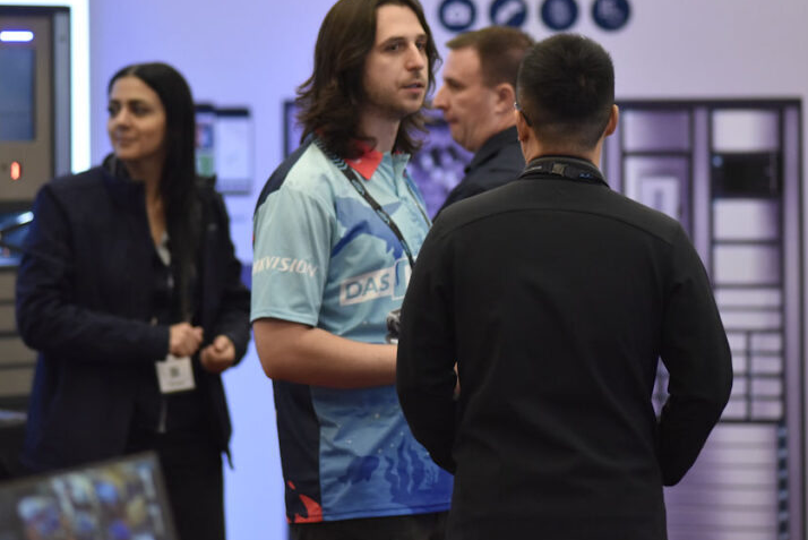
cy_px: 174
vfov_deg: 5.3
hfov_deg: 8.0
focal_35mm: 258
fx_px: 5794
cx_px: 444
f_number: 2.8
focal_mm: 180
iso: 6400
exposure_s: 1/500
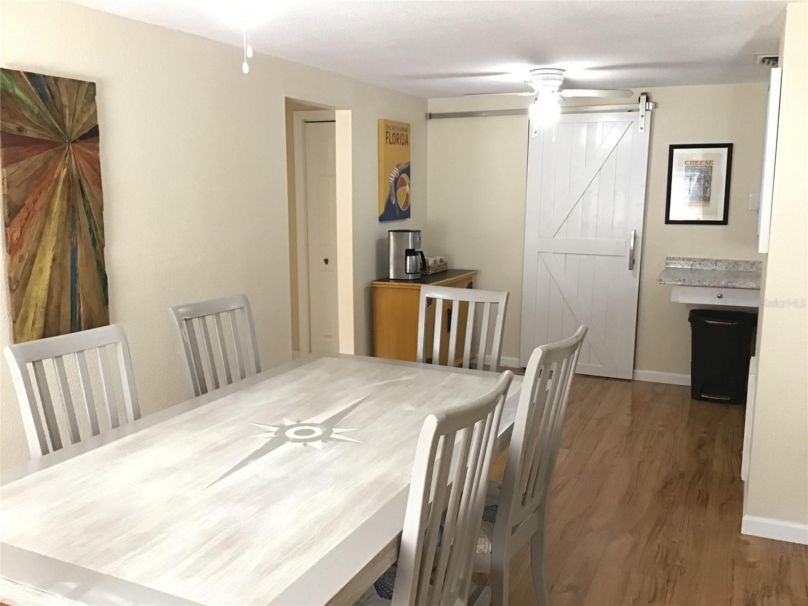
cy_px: 303
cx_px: 404
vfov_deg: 45.4
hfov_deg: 58.4
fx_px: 724
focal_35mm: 31
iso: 125
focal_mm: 3.3
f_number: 2.4
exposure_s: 1/30
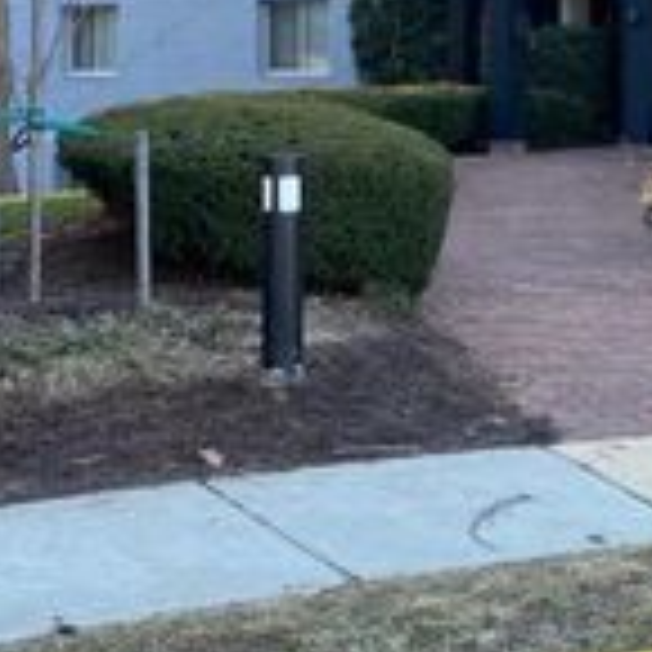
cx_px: 468
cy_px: 2
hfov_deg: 21.8
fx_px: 1683
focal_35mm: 79
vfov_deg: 21.2
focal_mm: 4.25
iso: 32
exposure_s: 1/122
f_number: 1.8
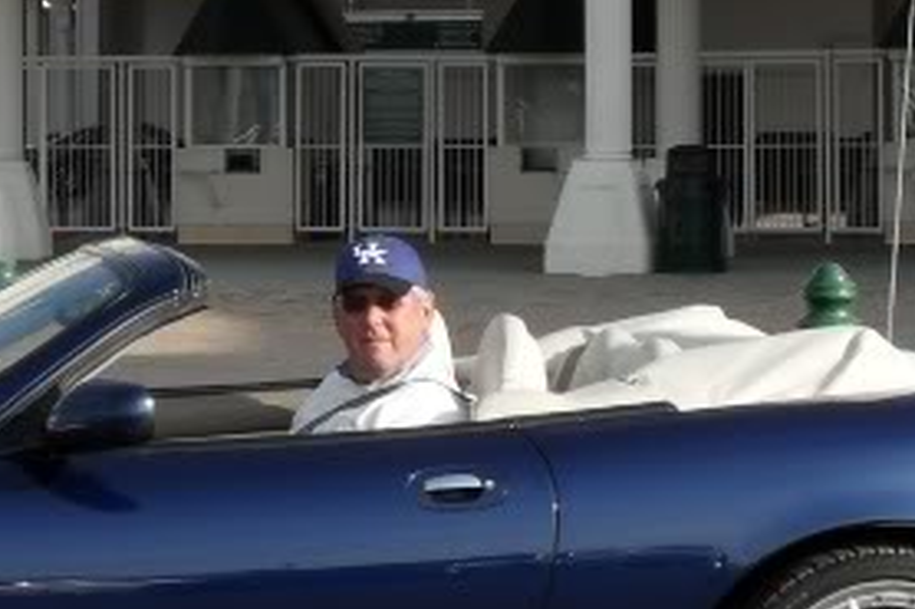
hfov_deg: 12.8
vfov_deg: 8.5
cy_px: 122
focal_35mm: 161
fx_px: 4090
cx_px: 313
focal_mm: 7.7
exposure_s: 1/350
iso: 80
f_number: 5.6
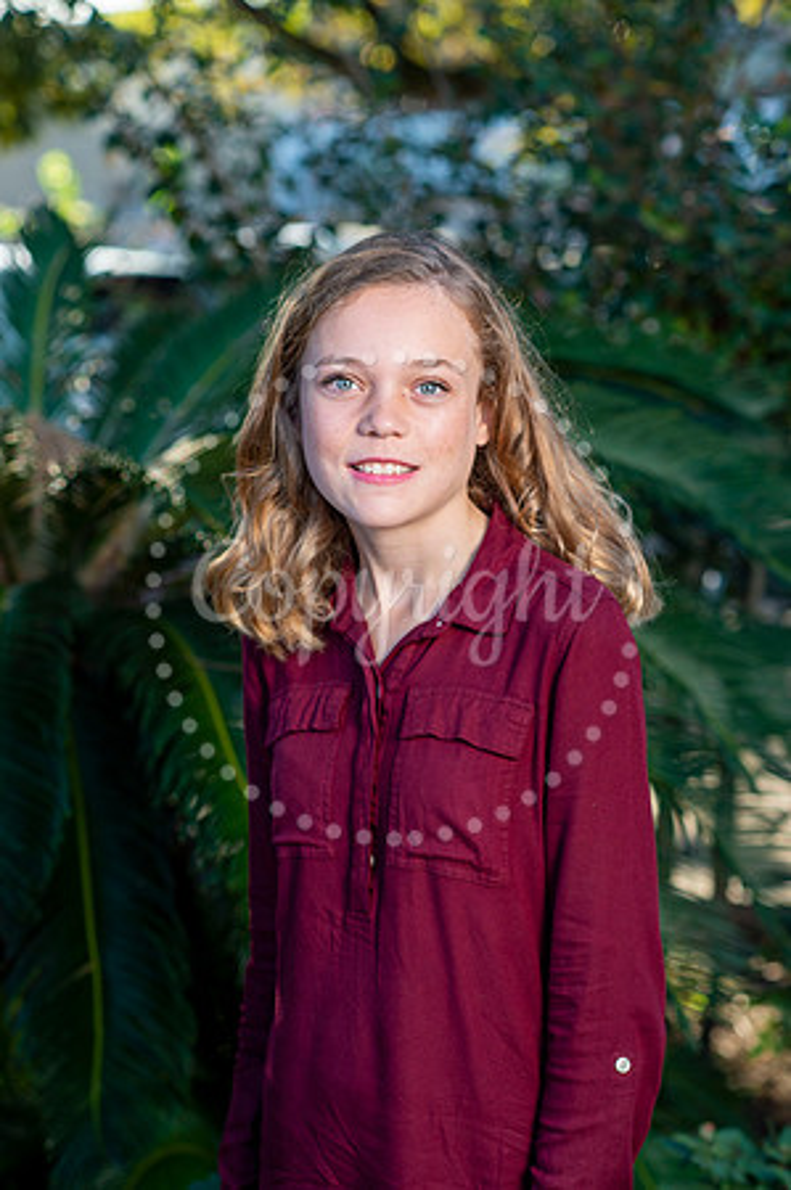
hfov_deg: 16.0
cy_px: 595
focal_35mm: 85
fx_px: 2808
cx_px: 396
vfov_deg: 23.9
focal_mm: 85
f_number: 4
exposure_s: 1/160
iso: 200
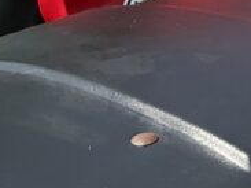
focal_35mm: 157
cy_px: -30
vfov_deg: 9.3
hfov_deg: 10.7
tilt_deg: -13.9
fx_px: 1138
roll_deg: -0.1
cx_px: 614
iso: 25
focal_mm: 3
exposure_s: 1/683
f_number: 1.8
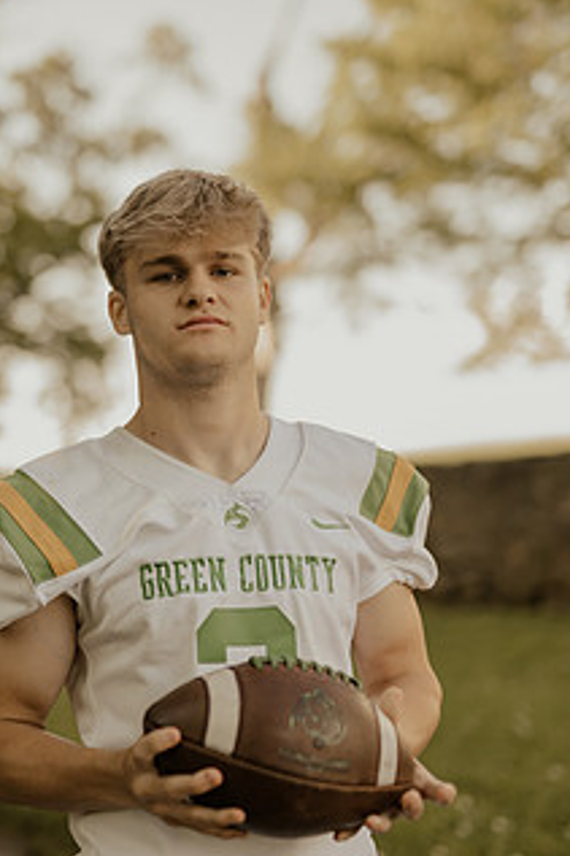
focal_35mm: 71
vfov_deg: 28.4
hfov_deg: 19.1
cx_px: 205
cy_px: 491
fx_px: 1688
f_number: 1.8
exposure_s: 1/640
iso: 100
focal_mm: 50
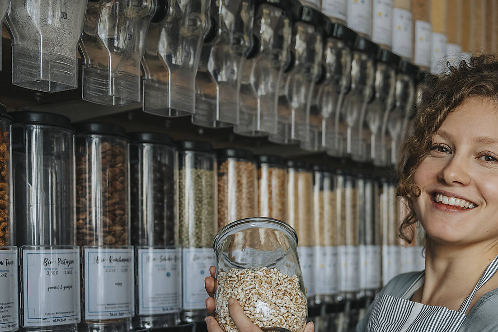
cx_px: 356
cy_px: 266
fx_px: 678
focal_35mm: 49
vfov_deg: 27.0
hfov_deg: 39.5
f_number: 2.8
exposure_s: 1/160
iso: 1000
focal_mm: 30
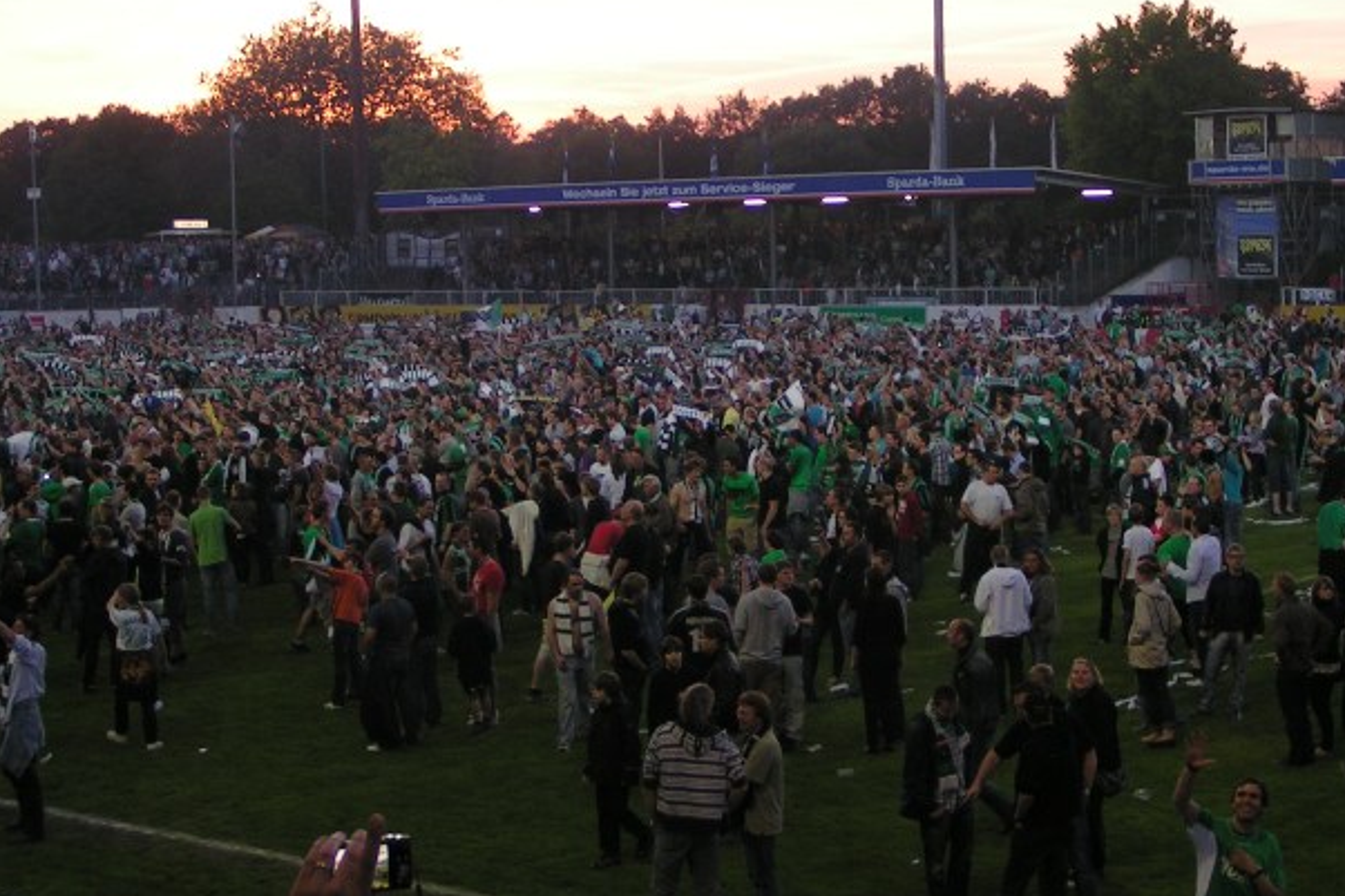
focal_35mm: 65
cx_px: 710
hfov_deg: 31.0
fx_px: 2428
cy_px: 358
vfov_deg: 20.9
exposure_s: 1/50
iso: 50
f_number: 3.2
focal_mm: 7.3
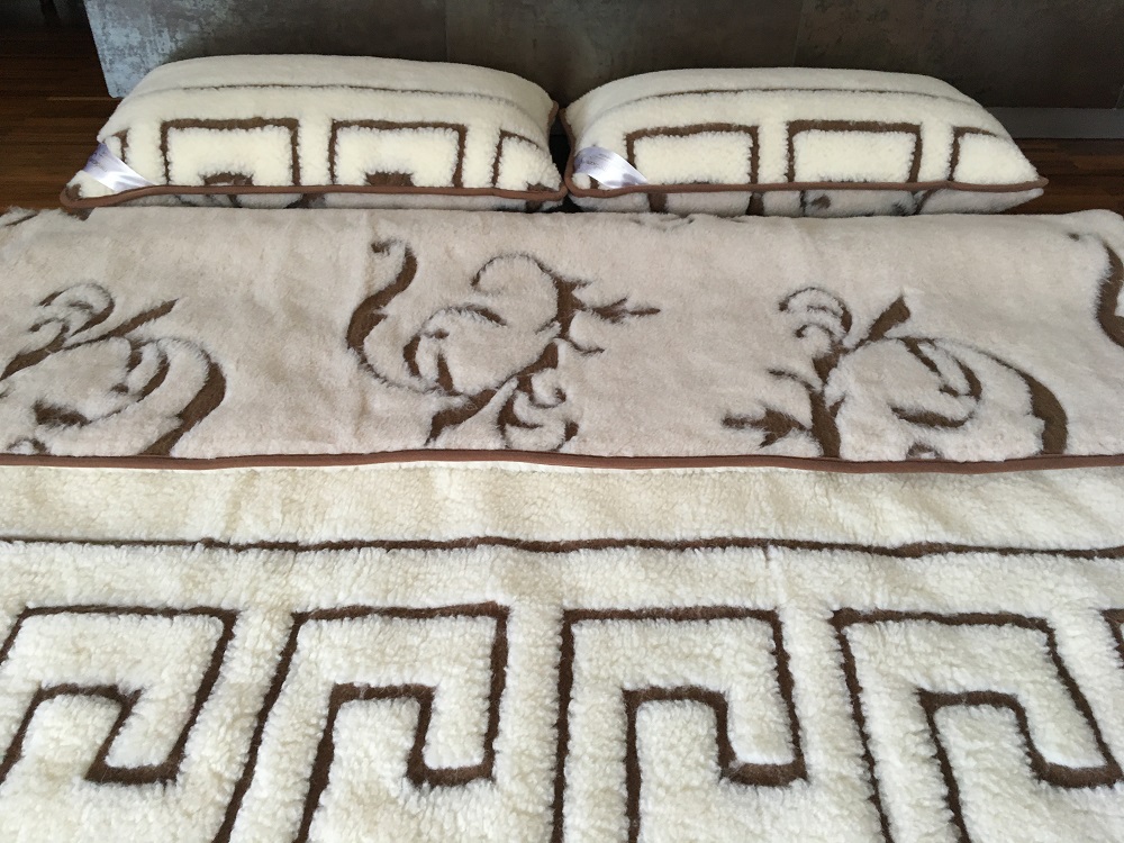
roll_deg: -2.1
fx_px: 942
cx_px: 562
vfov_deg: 48.2
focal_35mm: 29
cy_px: 422
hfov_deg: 61.7
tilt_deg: -40.1
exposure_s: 1/33
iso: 125
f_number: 2.2
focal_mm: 4.15
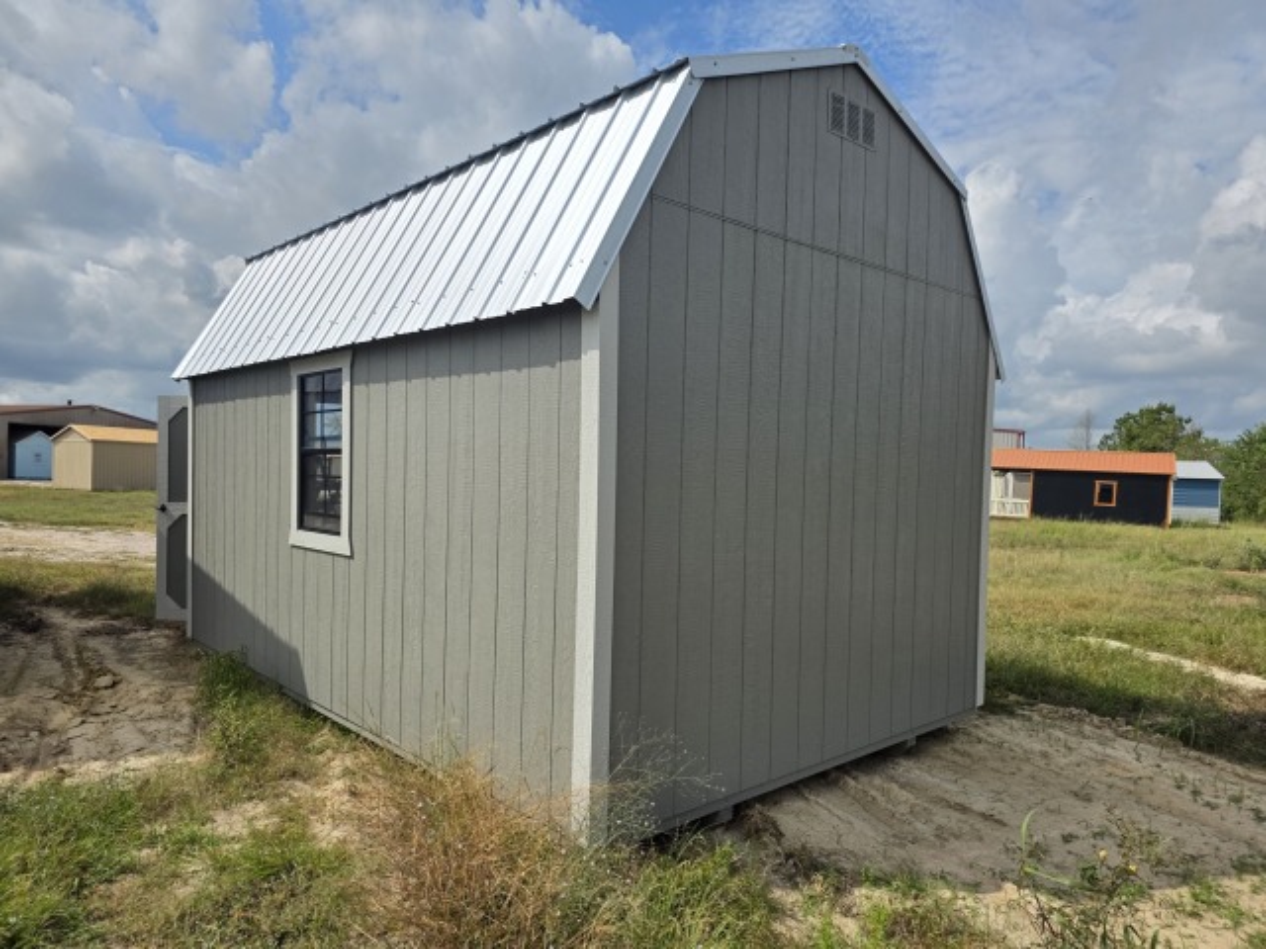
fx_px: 841
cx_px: 633
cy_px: 474
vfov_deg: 58.9
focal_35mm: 23
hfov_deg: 73.9
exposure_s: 1/7944
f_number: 1.7
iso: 50
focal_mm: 6.3
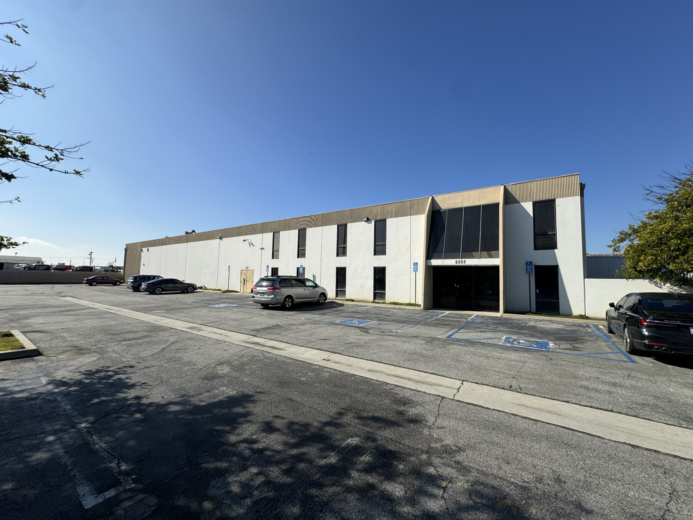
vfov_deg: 85.7
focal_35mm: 14
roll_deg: -1.0
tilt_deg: +3.5
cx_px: 346
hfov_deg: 102.1
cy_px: 260
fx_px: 280
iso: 50
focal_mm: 2.22
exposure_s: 1/3390
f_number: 2.2
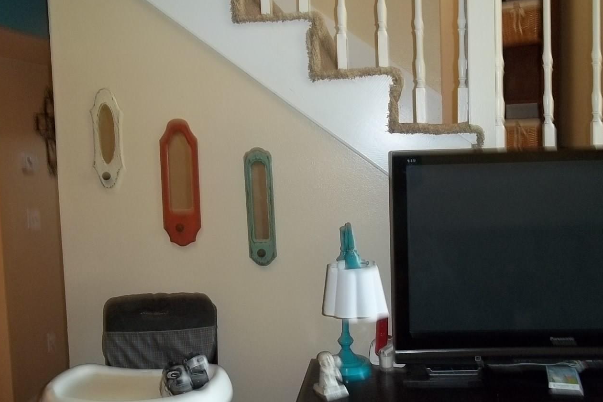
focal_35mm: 38
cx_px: 300
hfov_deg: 50.7
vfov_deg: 35.1
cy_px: 196
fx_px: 637
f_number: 3.1
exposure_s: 1/30
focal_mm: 6.5
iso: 160
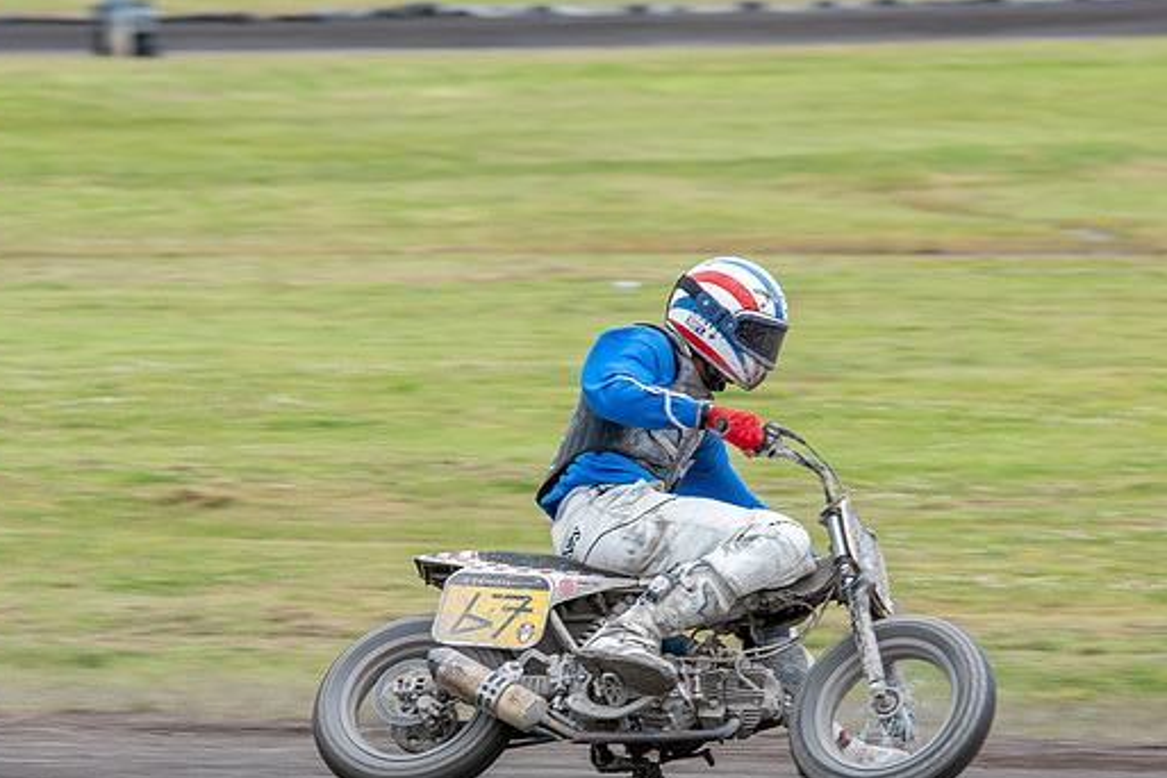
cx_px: 591
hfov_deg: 5.1
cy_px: 594
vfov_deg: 3.4
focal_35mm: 408
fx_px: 13225
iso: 320
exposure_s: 1/250
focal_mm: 200
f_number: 8
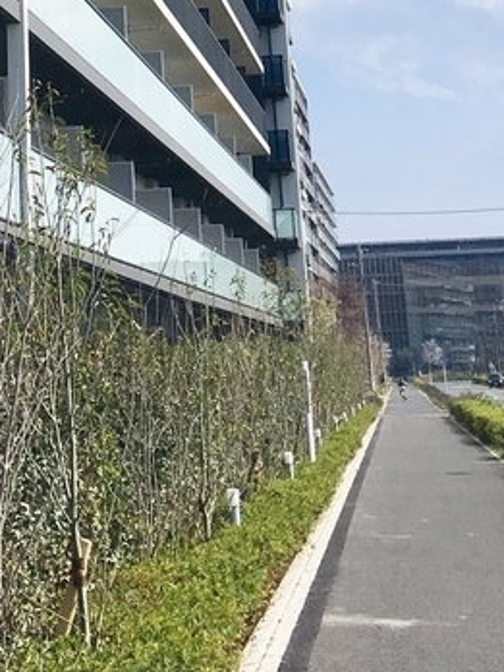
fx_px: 1941
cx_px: 44
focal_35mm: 100
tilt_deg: +22.4
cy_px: -411
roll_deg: +1.9
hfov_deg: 14.6
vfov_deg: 17.2
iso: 25
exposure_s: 1/2262
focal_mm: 4.15
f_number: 2.2
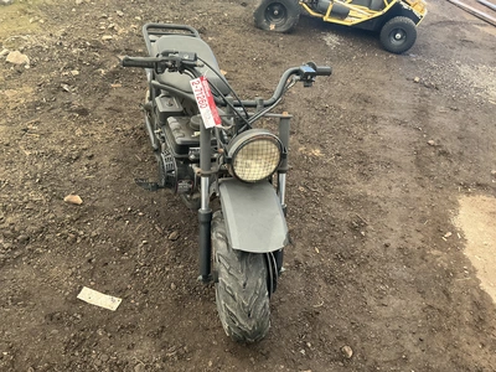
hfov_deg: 63.4
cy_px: 186
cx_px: 248
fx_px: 401
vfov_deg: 49.7
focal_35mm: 28
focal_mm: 3
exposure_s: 1/93
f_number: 1.8
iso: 64
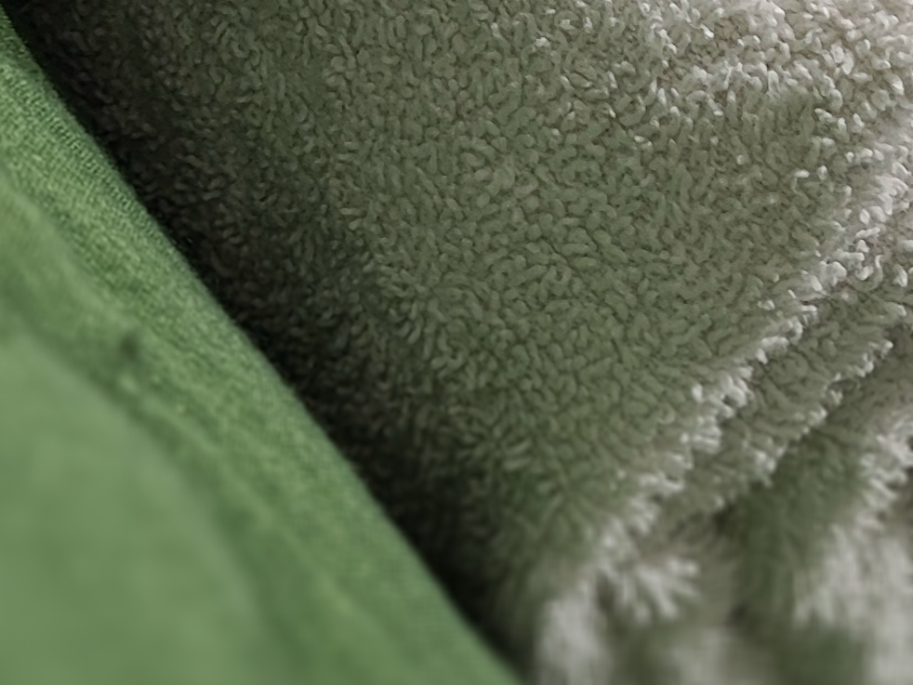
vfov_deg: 12.6
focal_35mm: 113
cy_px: -285
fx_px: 2981
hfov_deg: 17.3
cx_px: 700
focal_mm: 4.68
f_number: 1.8
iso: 396
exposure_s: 1/33.3
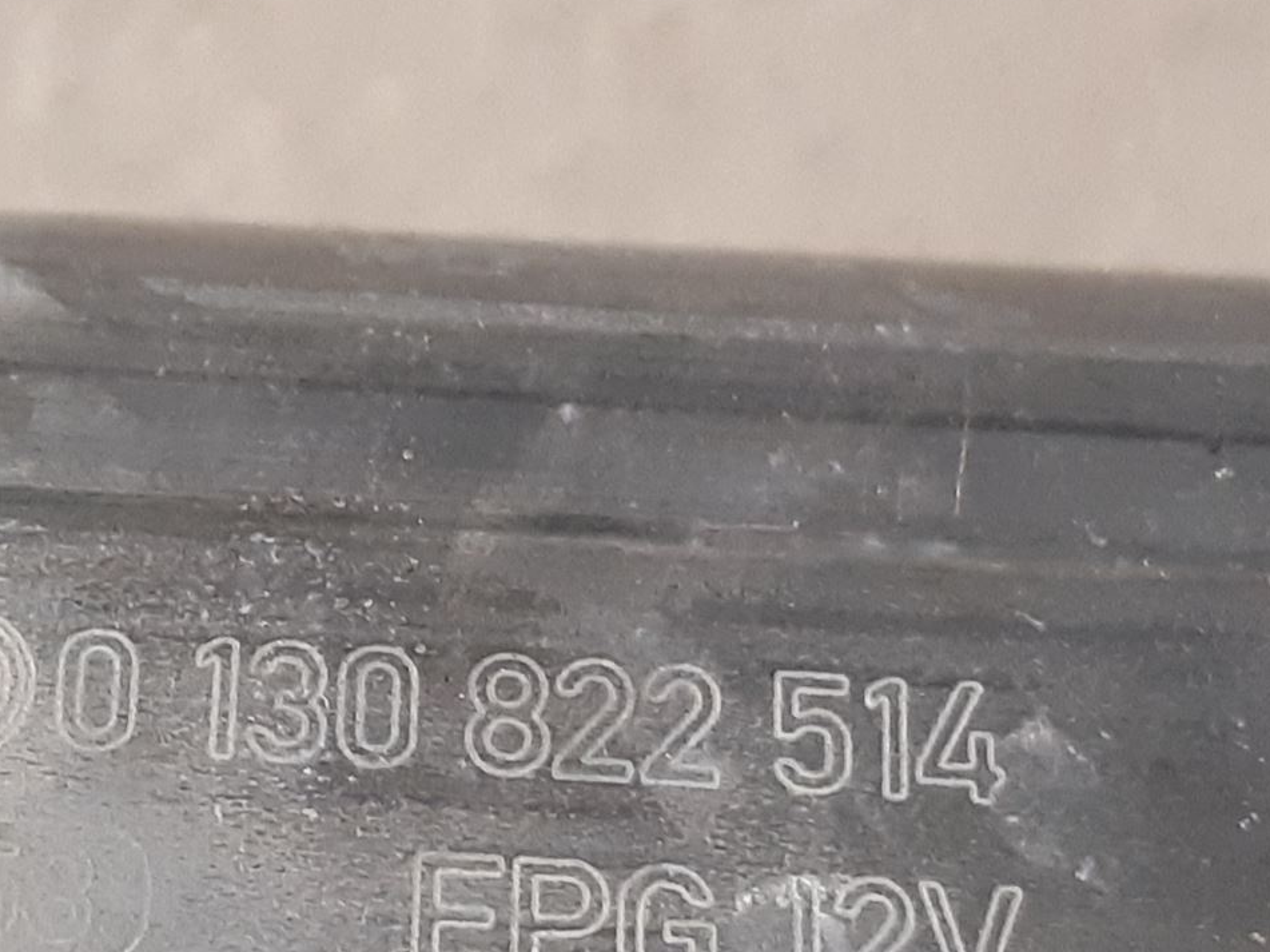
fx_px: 2054
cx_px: 422
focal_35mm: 56
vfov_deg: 25.6
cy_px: 770
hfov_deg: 34.0
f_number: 1.7
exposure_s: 1/50
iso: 320
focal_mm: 3.93
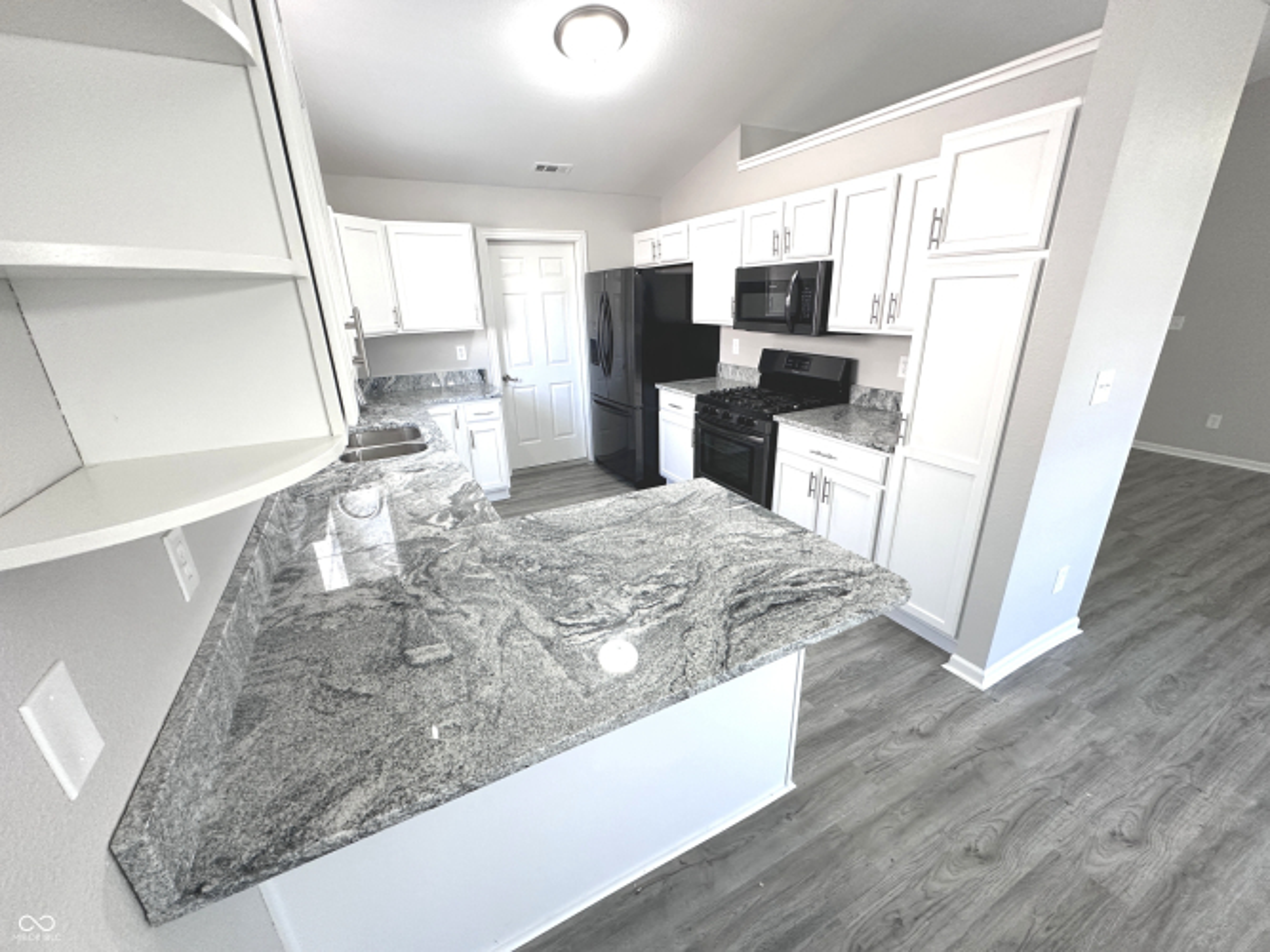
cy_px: 476
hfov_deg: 102.1
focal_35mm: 14
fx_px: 514
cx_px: 635
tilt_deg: -19.3
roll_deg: +2.0
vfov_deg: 85.7
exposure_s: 1/99
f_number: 2.2
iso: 250
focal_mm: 2.22
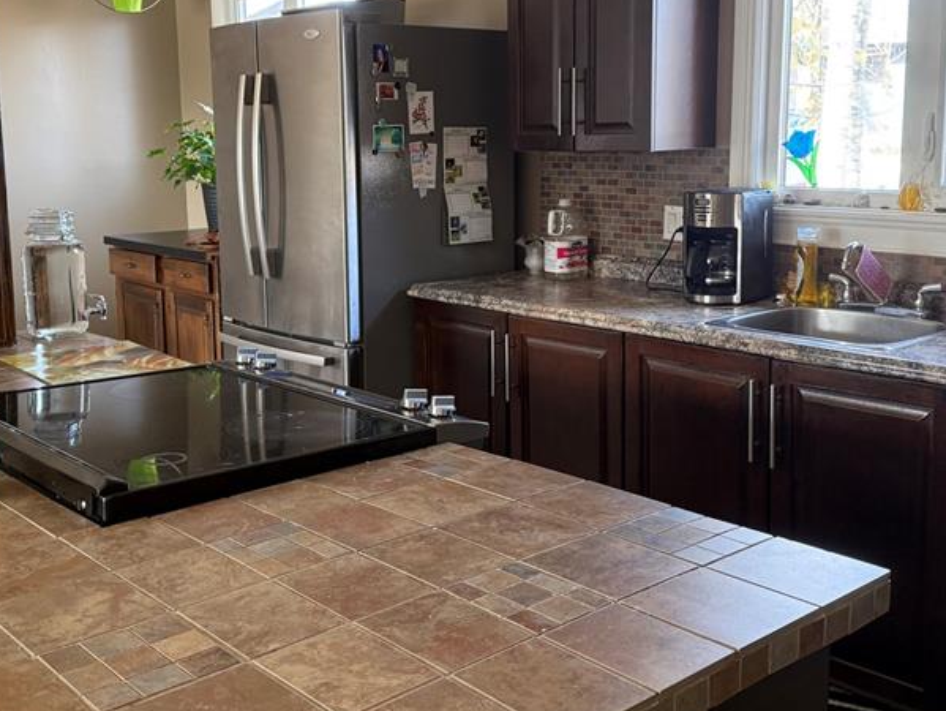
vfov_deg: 35.1
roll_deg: -0.8
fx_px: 1121
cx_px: 419
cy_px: 295
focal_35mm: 41
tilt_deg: -6.8
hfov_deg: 45.7
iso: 200
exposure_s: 1/74
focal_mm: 6.76
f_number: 1.78
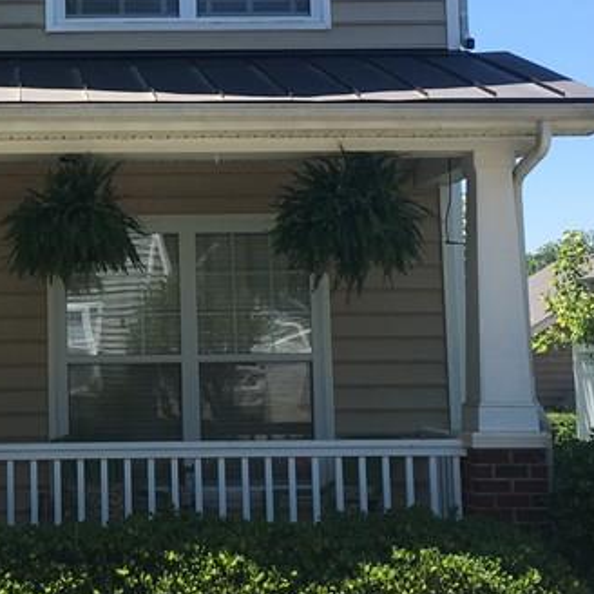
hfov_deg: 21.1
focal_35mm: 80
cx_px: 36
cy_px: 203
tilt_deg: +7.3
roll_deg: +0.4
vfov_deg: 21.6
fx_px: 1553
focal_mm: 4.15
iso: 25
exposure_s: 1/864
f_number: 2.2
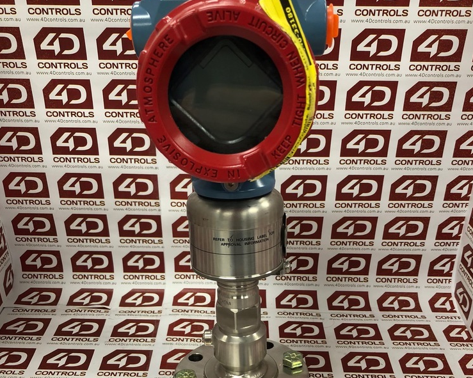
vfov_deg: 39.8
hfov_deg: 49.1
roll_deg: +1.0
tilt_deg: -27.5
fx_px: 518
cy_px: 240
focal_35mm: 37
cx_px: 237
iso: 50
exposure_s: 1/17
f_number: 1.8
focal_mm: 3.99
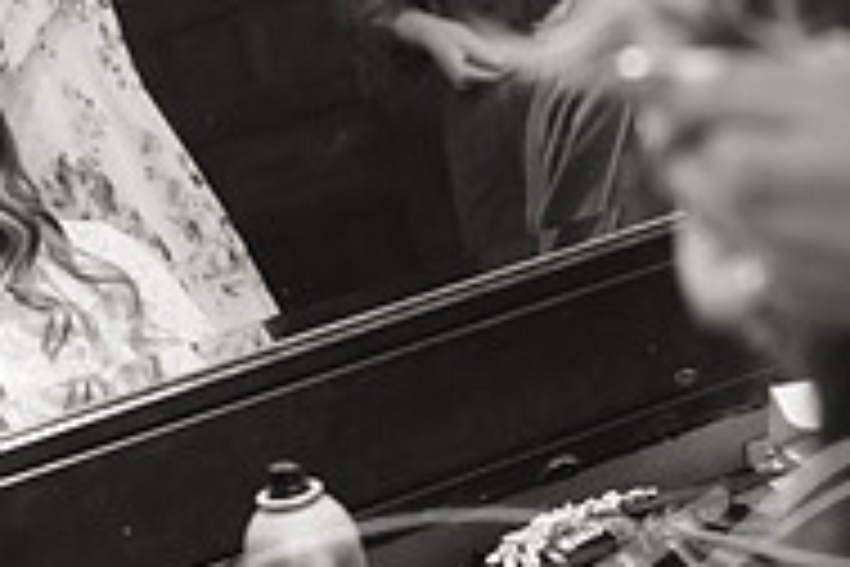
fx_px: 2904
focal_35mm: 123
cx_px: 643
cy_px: 180
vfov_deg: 11.1
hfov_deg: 16.6
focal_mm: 40
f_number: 2.8
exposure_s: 1/160
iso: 2000
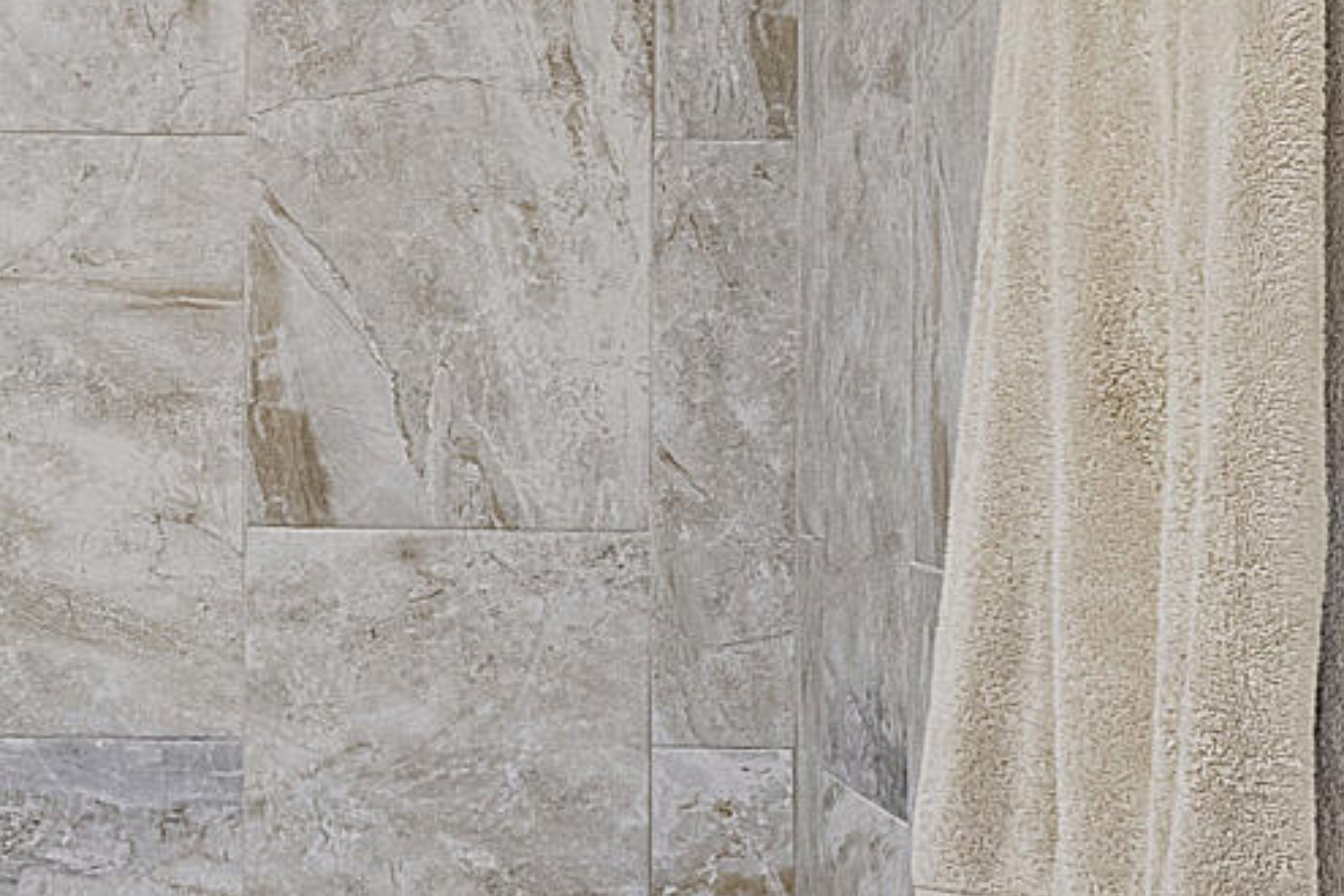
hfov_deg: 21.8
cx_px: 119
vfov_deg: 15.0
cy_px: 356
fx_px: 3397
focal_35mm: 91
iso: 160
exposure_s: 1/4
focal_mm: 10
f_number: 11
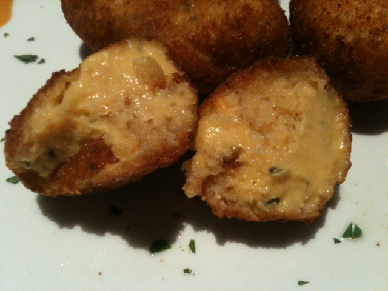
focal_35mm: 35
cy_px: 146
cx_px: 194
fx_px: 392
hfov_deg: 52.6
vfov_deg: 40.7
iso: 125
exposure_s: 1/15
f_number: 2.8
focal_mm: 3.85
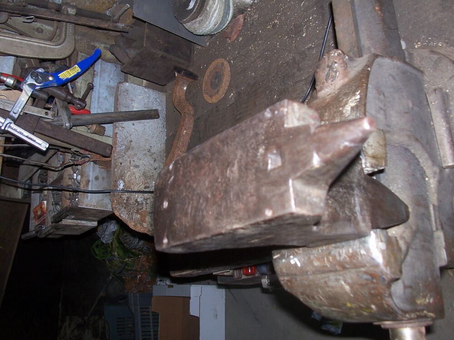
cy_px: 170
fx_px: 459
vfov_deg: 40.7
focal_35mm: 35
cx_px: 227
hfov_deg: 52.6
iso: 80
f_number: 2.8
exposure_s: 1/60
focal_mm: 6
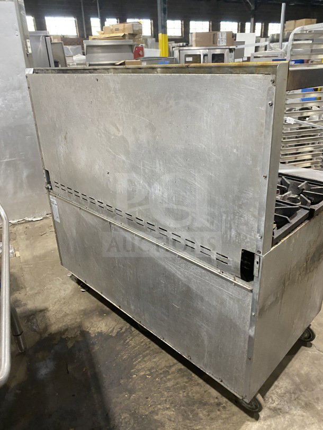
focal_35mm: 26
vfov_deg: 67.3
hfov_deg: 53.1
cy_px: 215
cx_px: 162
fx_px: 323
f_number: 1.8
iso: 320
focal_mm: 4.25
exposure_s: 1/60
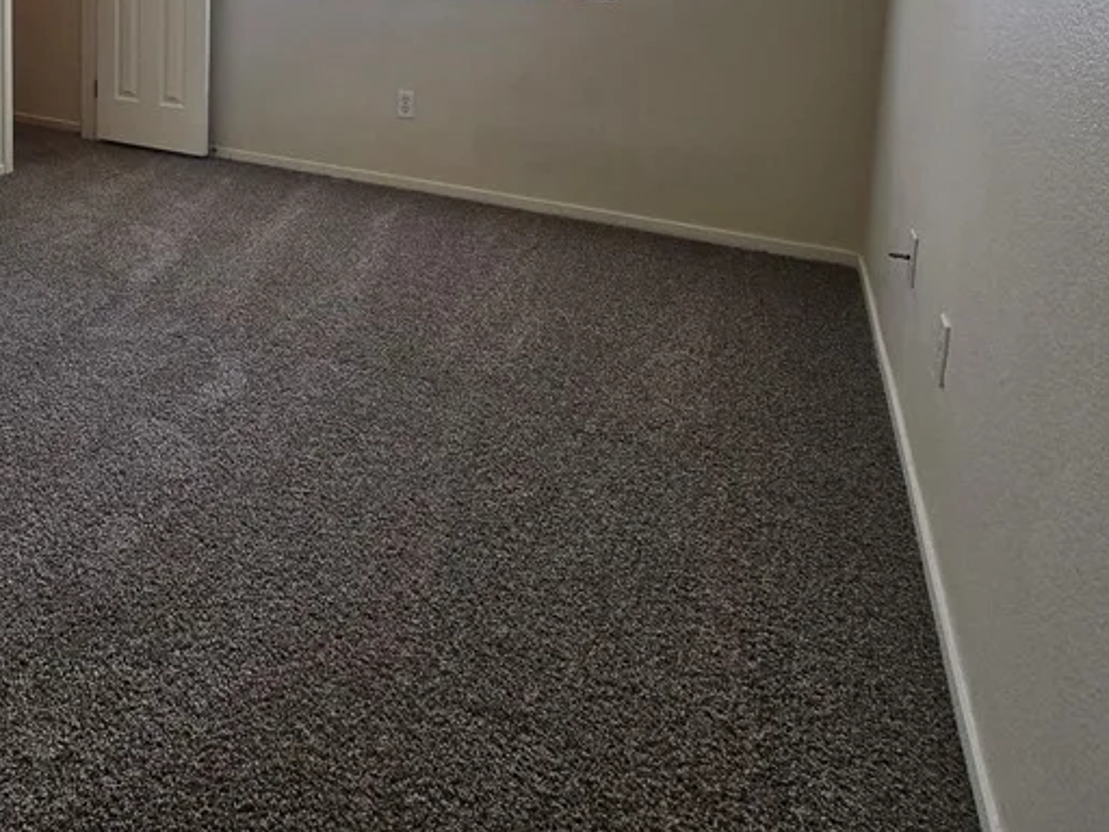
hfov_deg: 60.6
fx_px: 833
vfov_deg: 45.3
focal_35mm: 26
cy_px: 11
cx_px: 188
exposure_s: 1/120
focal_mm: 2.2
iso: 64
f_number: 2.2
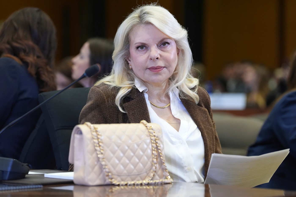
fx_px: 954
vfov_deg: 11.8
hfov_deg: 17.6
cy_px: 98
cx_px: 148
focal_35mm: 116
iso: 4000
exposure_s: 1/800
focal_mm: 116
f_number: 3.2
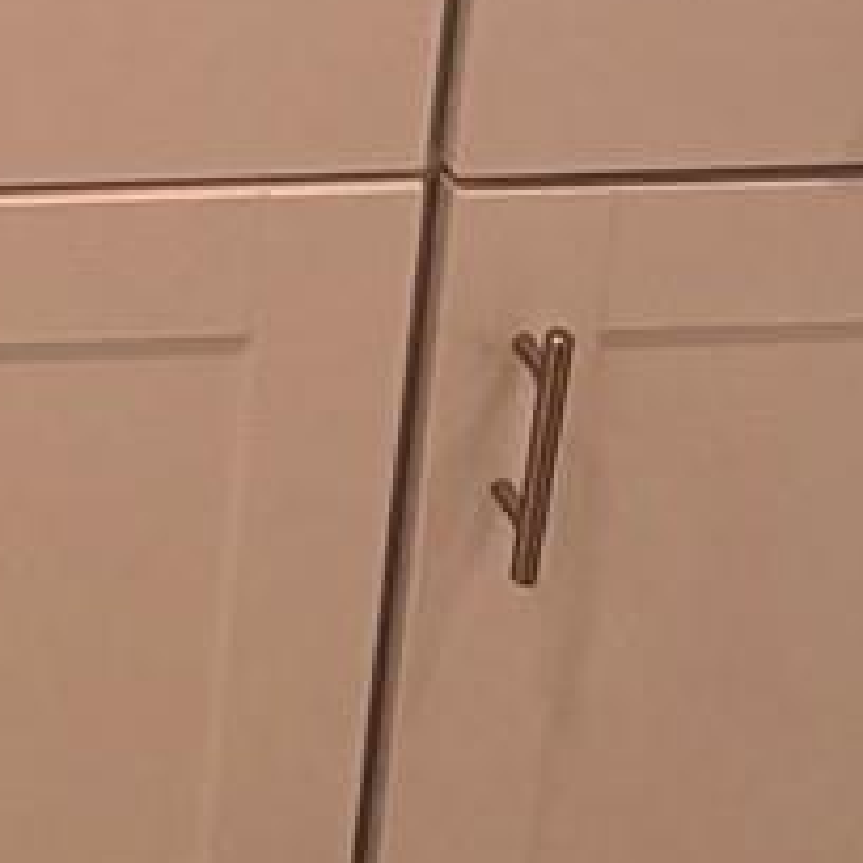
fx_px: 2736
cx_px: -541
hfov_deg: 16.0
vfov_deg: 15.4
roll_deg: +0.3
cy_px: -706
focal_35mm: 97
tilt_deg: -13.3
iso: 160
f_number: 2.2
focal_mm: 2.22
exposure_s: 1/120
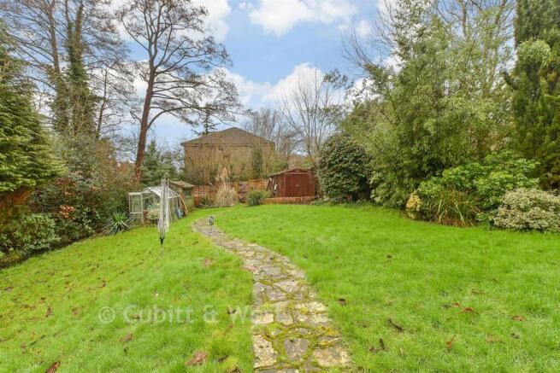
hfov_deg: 100.4
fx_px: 233
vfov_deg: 77.4
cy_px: 186
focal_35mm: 15
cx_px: 280
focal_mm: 10
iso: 160
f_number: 8
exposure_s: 1/50
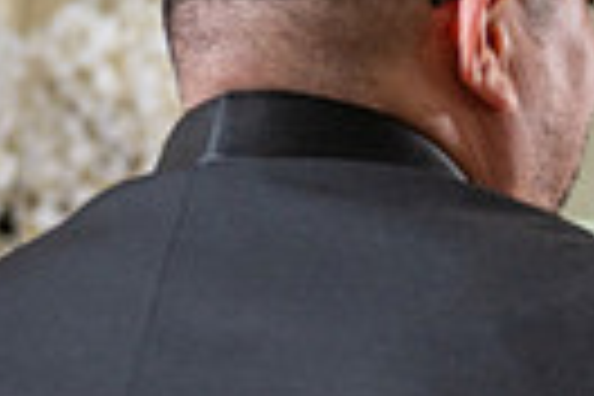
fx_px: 3778
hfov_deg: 8.8
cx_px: 891
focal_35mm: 229
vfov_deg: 6.0
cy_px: 538
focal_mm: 52
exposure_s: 1/160
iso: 800
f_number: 4
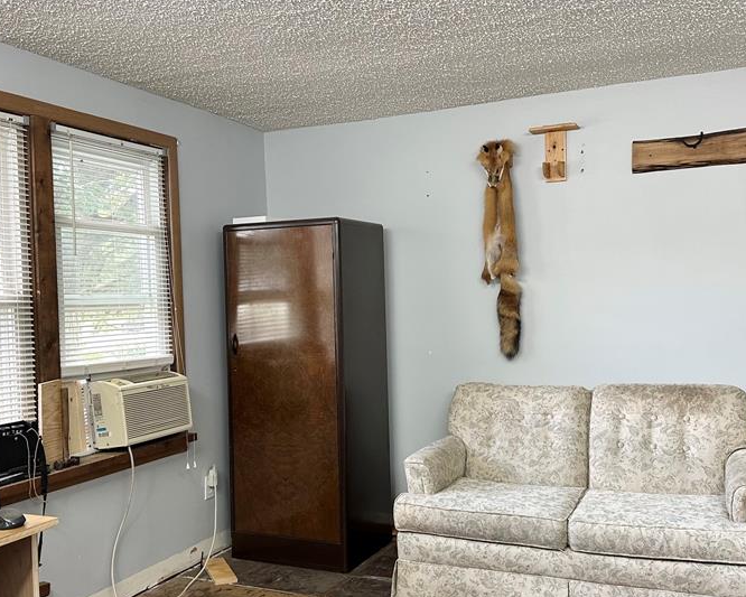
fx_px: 795
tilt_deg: -0.8
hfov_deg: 50.3
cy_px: 314
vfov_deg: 41.2
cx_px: 362
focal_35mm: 36
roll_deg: +1.1
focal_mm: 6.86
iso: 160
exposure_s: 1/60
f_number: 1.78
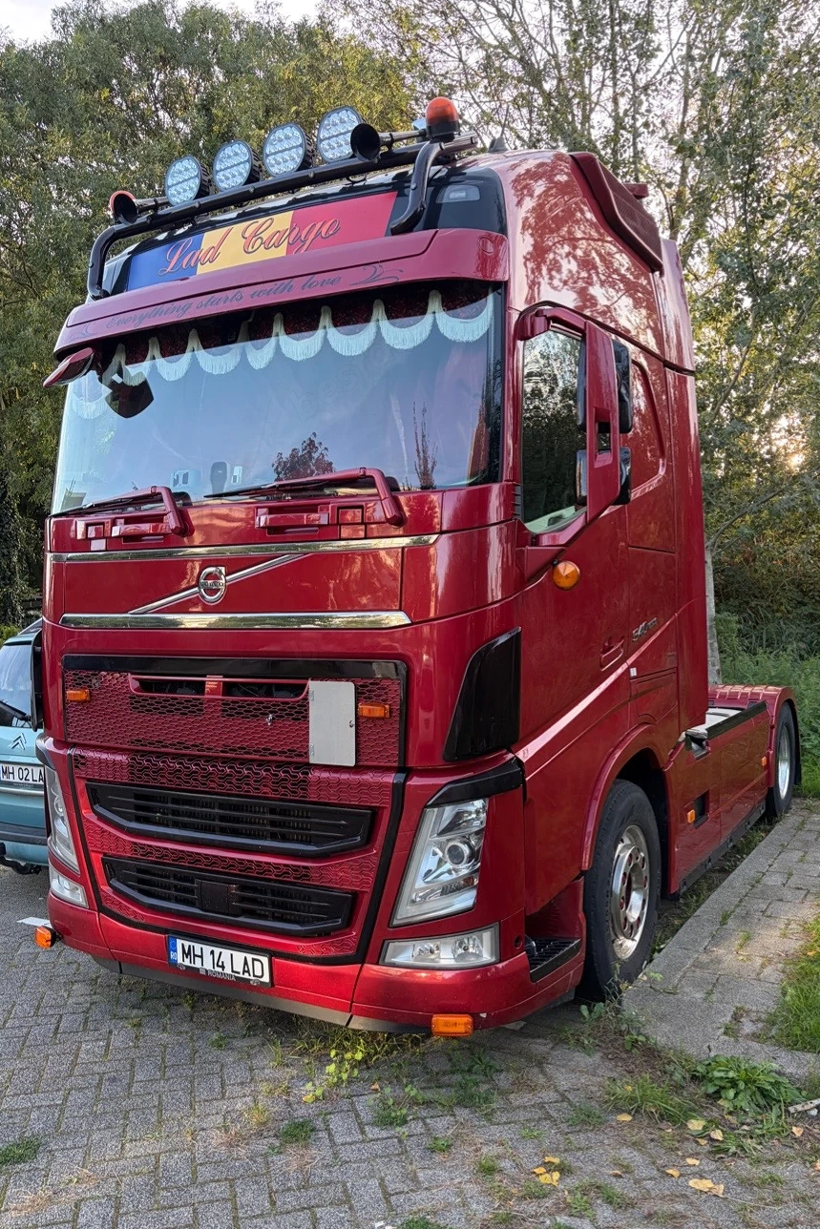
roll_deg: +0.8
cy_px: 633
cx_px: 471
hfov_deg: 46.3
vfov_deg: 65.5
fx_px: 956
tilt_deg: -0.9
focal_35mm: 28
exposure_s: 1/222
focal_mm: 5.96
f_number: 1.6
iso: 100
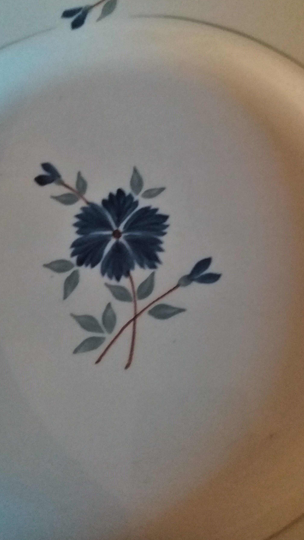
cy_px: 270
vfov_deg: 56.6
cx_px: 146
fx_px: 502
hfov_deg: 33.7
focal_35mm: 35
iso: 500
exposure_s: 1/17
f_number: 1.9
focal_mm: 3.7
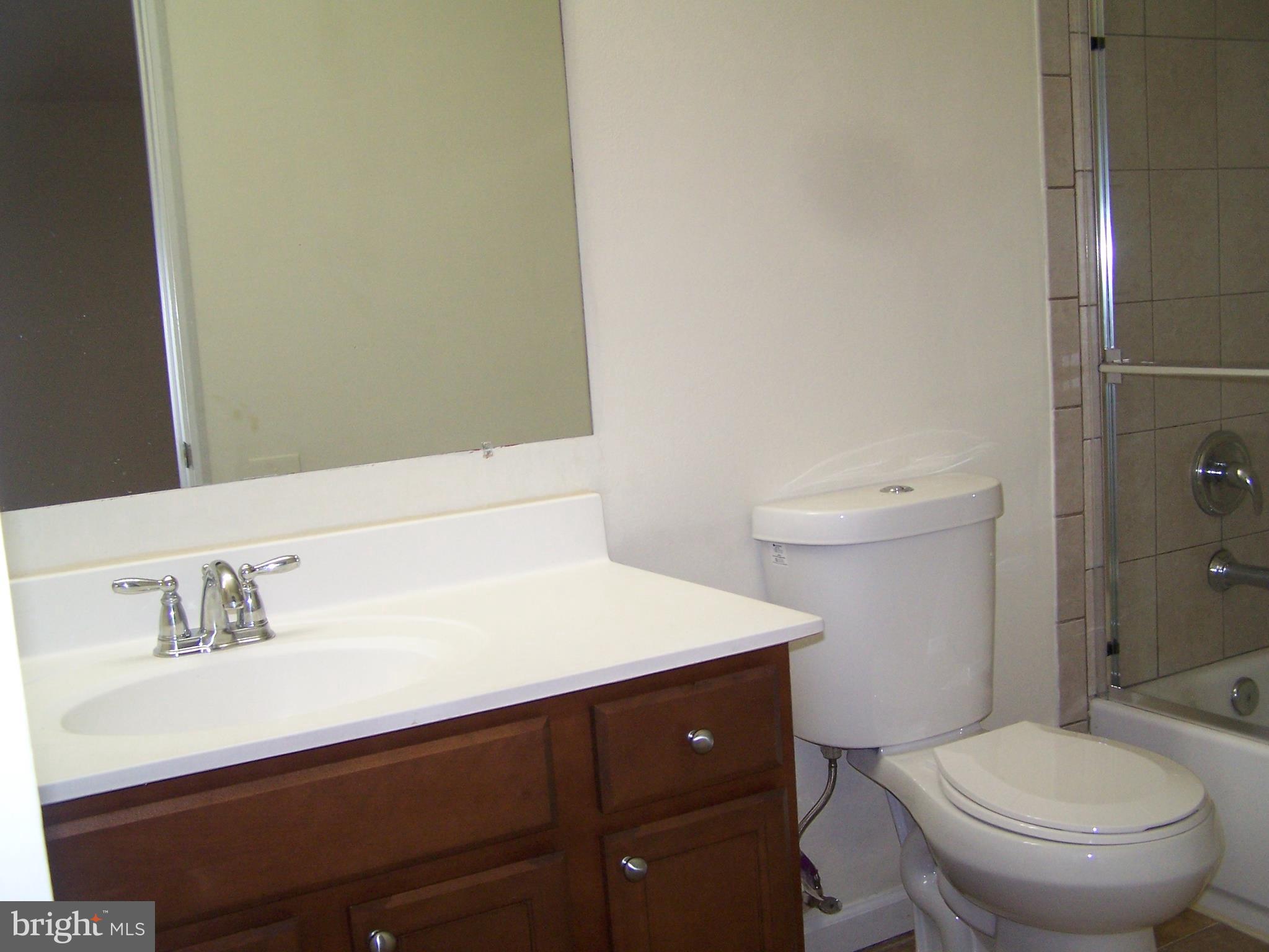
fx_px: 1393
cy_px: 476
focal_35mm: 38
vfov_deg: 37.7
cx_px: 634
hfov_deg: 49.0
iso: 140
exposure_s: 1/60
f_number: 2.8
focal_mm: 6.3
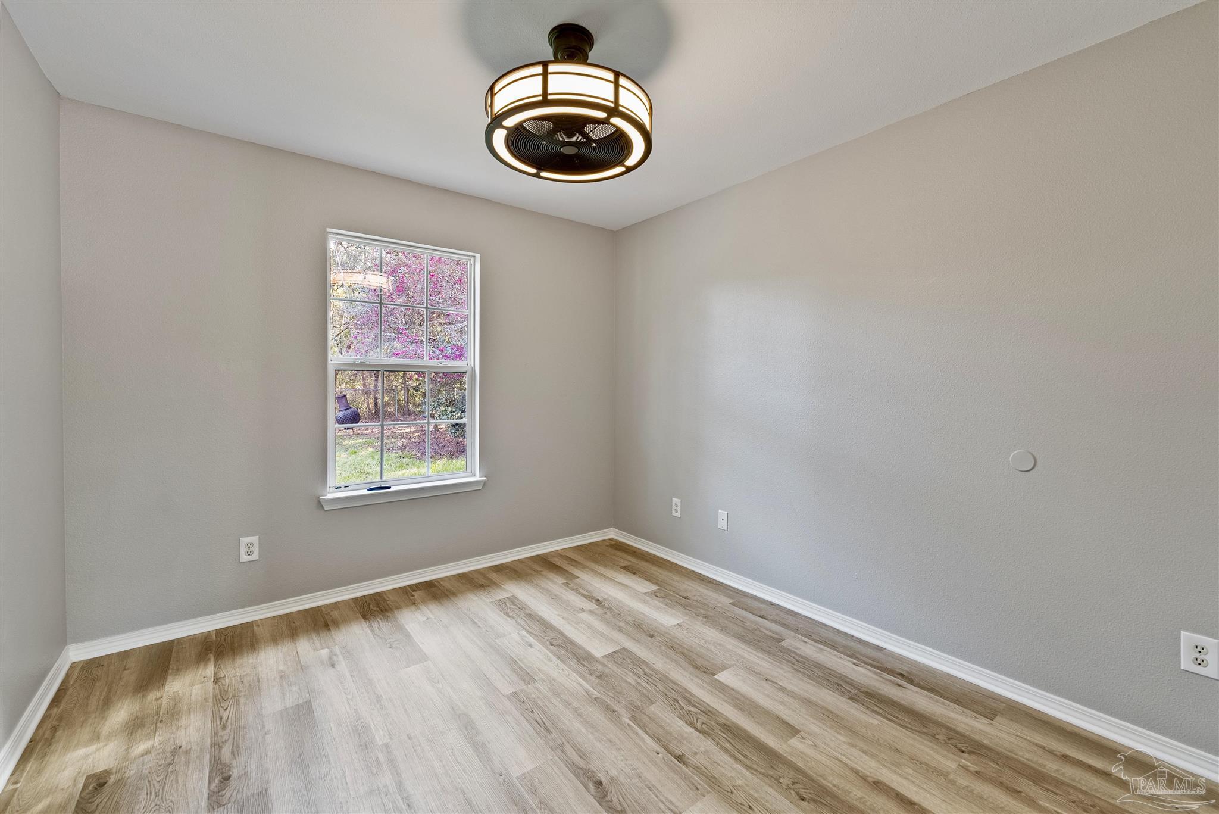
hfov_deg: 104.2
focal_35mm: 14
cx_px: 610
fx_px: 474
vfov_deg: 81.3
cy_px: 407
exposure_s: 1.3
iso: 320
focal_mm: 14
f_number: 6.3
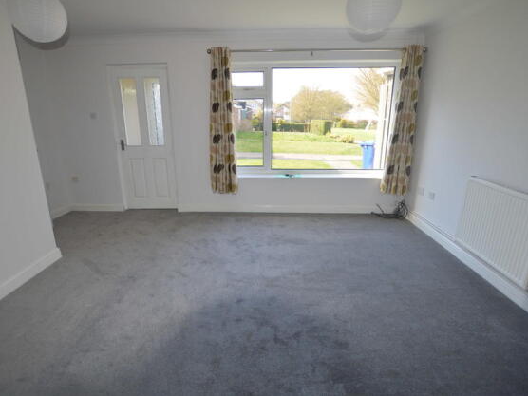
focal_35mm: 17
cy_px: 190
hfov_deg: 91.0
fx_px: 259
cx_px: 251
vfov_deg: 74.7
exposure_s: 1/125
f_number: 4
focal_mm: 10
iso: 160
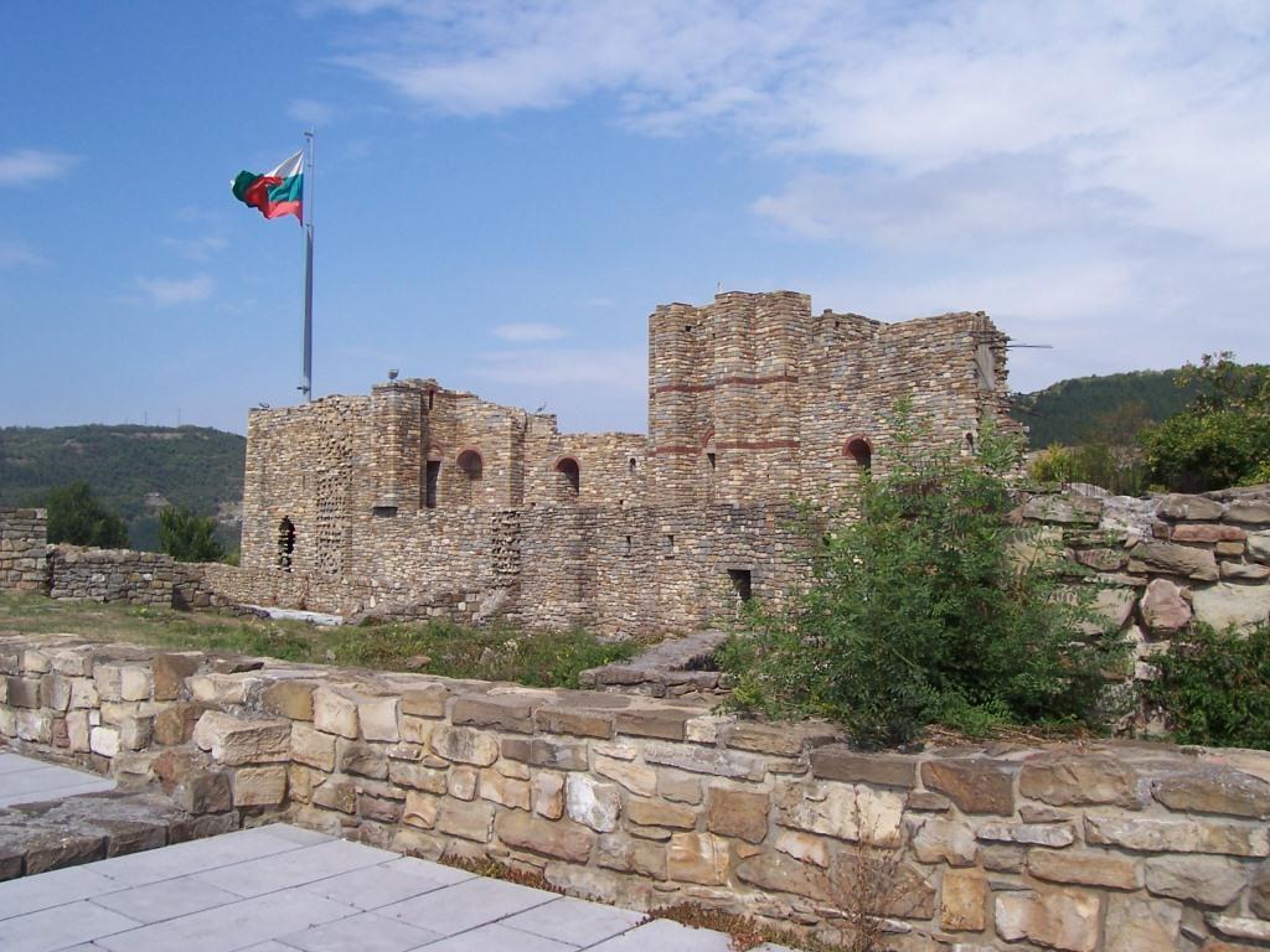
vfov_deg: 41.8
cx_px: 635
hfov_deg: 54.0
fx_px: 1247
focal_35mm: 34
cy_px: 476
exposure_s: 1/750
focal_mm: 5.6
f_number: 5.6
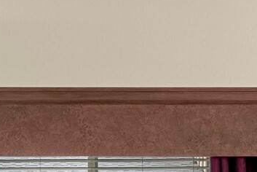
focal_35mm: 96
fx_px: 686
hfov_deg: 21.2
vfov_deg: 12.5
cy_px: 349
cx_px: 94
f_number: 7.1
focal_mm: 20
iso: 1000
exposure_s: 1/10
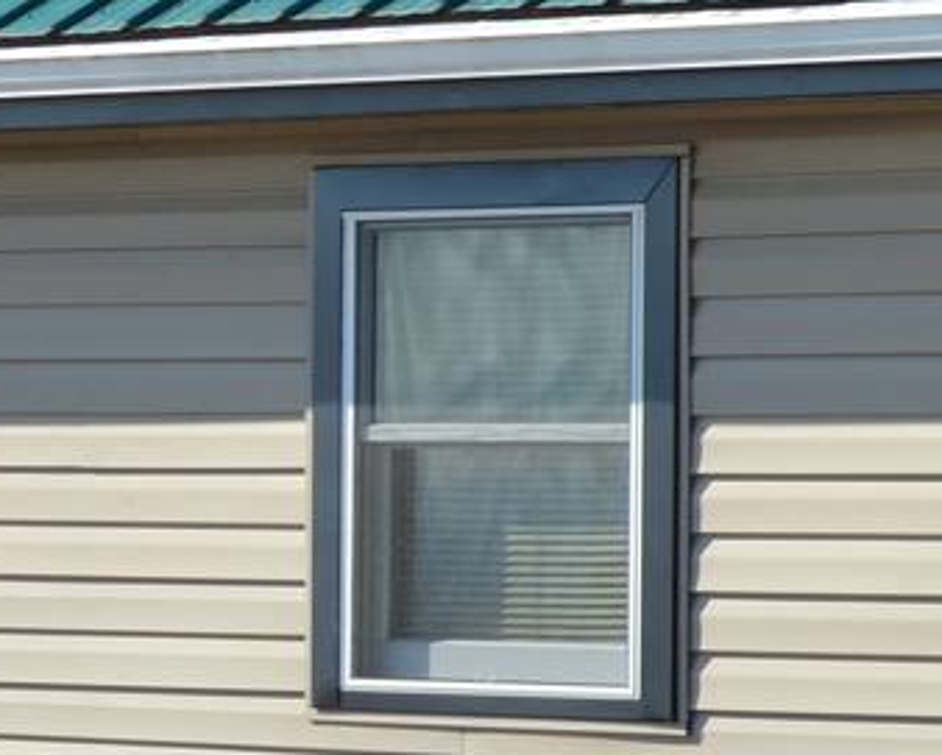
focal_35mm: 298
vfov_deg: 5.2
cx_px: -396
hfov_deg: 6.4
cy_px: 781
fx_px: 8311
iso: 100
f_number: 8
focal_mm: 35
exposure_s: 1/250
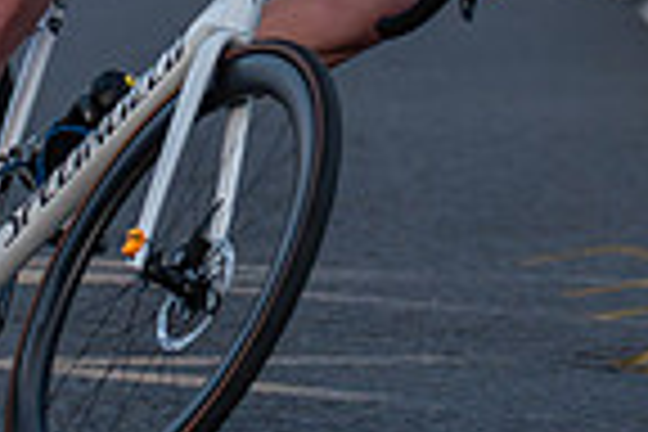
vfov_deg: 2.9
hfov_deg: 4.3
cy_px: -69
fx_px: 8585
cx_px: 489
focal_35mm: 477
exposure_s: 1/640
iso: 1000
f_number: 3.2
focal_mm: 86
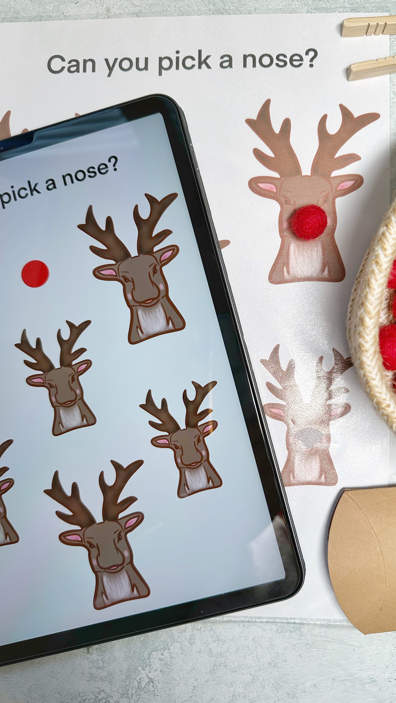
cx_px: 246
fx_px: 504
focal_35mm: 27
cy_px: 347
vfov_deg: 69.9
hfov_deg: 42.6
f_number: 1.78
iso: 64
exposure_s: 1/128
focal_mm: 6.86
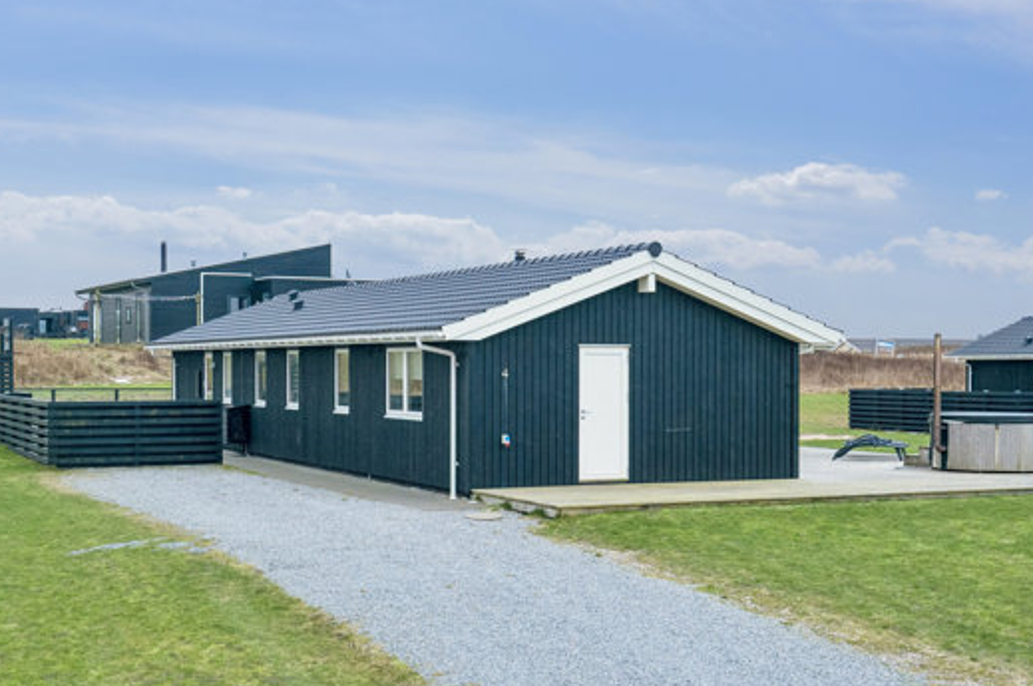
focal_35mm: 54
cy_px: 267
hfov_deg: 36.9
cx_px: 533
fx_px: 1548
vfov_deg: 25.0
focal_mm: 35
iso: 1000
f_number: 5.6
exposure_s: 1/160
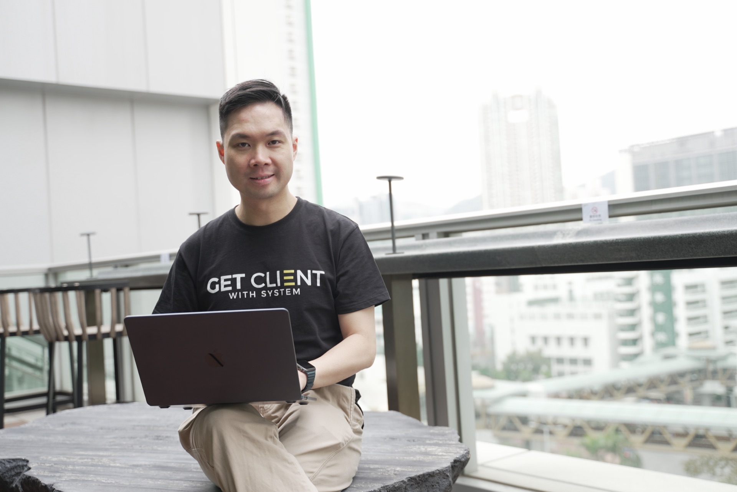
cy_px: 246
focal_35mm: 40
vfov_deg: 33.4
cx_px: 368
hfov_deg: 48.4
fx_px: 819
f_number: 2.8
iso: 100
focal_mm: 40
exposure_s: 1/100
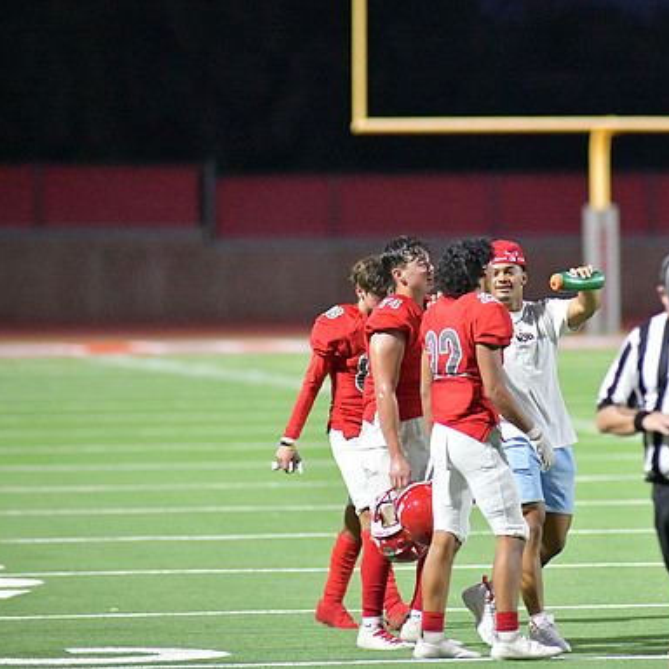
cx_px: 498
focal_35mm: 385
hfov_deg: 4.5
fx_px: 8418
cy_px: 334
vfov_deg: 4.6
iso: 14400
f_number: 3.5
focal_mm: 300
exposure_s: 1/1250
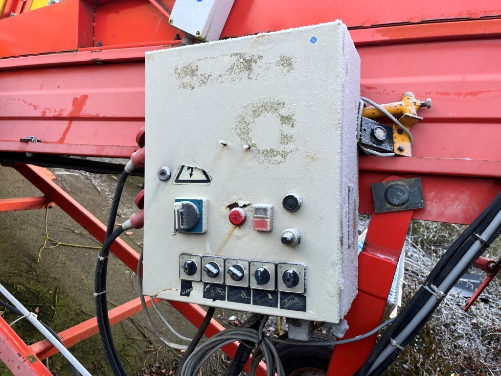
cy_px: 188
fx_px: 376
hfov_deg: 67.3
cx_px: 250
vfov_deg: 53.1
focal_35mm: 26
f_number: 1.6
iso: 40
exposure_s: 1/193
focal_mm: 5.1
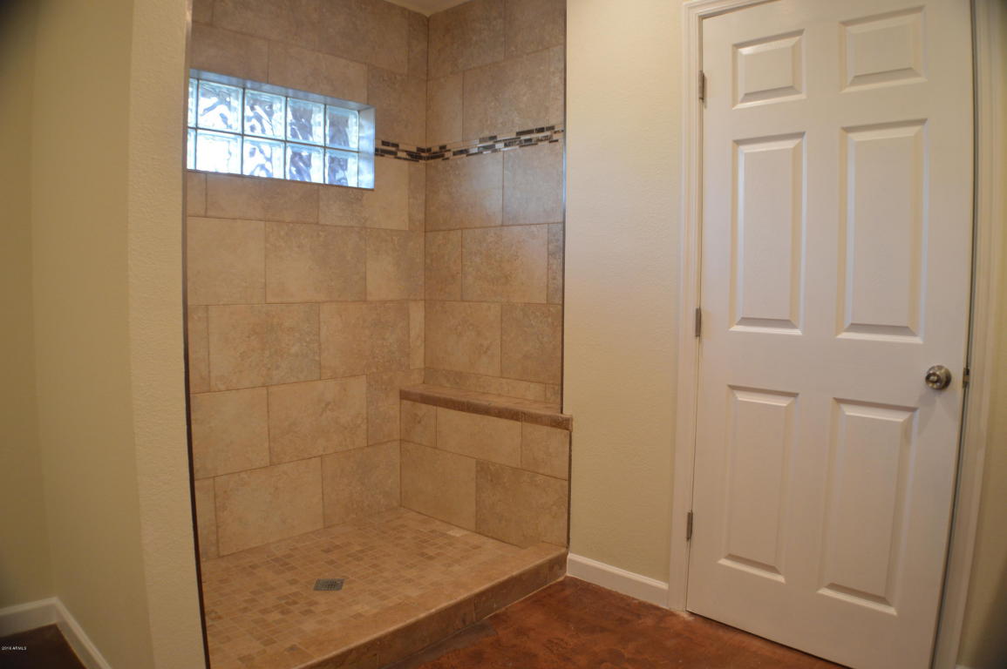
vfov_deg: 43.5
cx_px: 504
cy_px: 334
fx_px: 838
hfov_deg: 62.0
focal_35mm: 30
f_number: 3.8
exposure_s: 1/40
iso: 400
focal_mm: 20
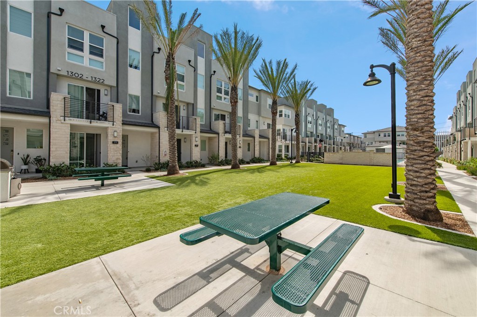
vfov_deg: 81.1
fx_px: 185
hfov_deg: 104.3
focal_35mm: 14
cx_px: 238
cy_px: 158
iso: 100
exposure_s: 1/500
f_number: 8
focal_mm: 14
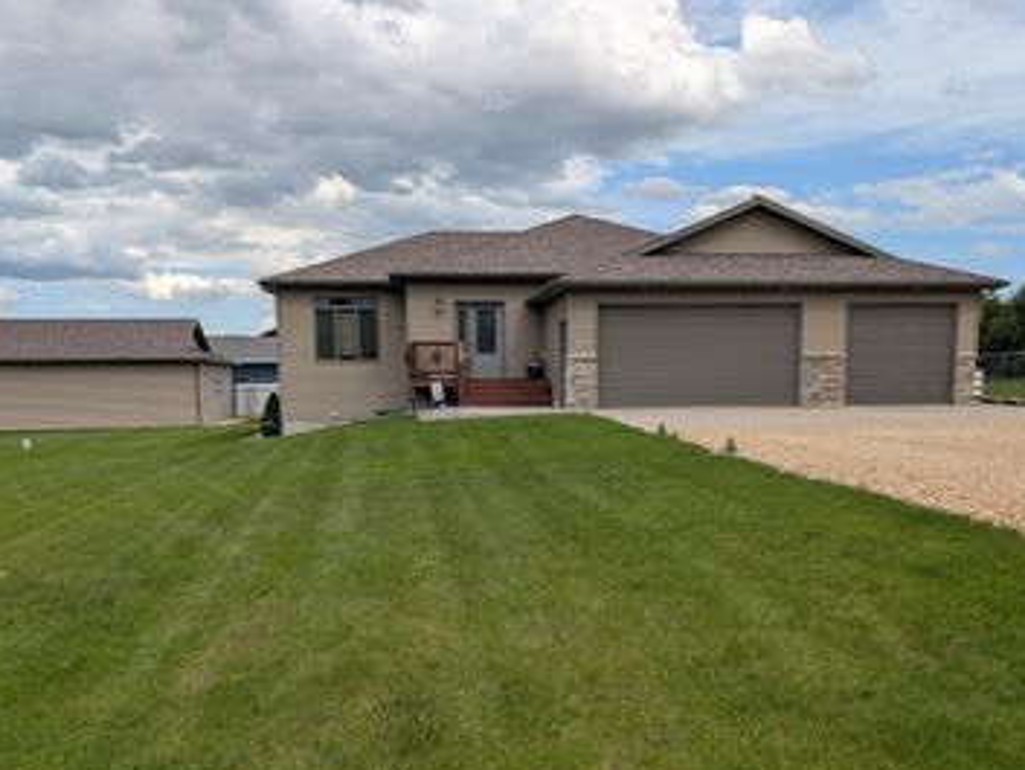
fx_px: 1007
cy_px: 520
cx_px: 511
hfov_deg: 53.9
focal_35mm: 34
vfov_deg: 41.2
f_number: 1.68
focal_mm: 6.9
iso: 19
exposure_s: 1/1159
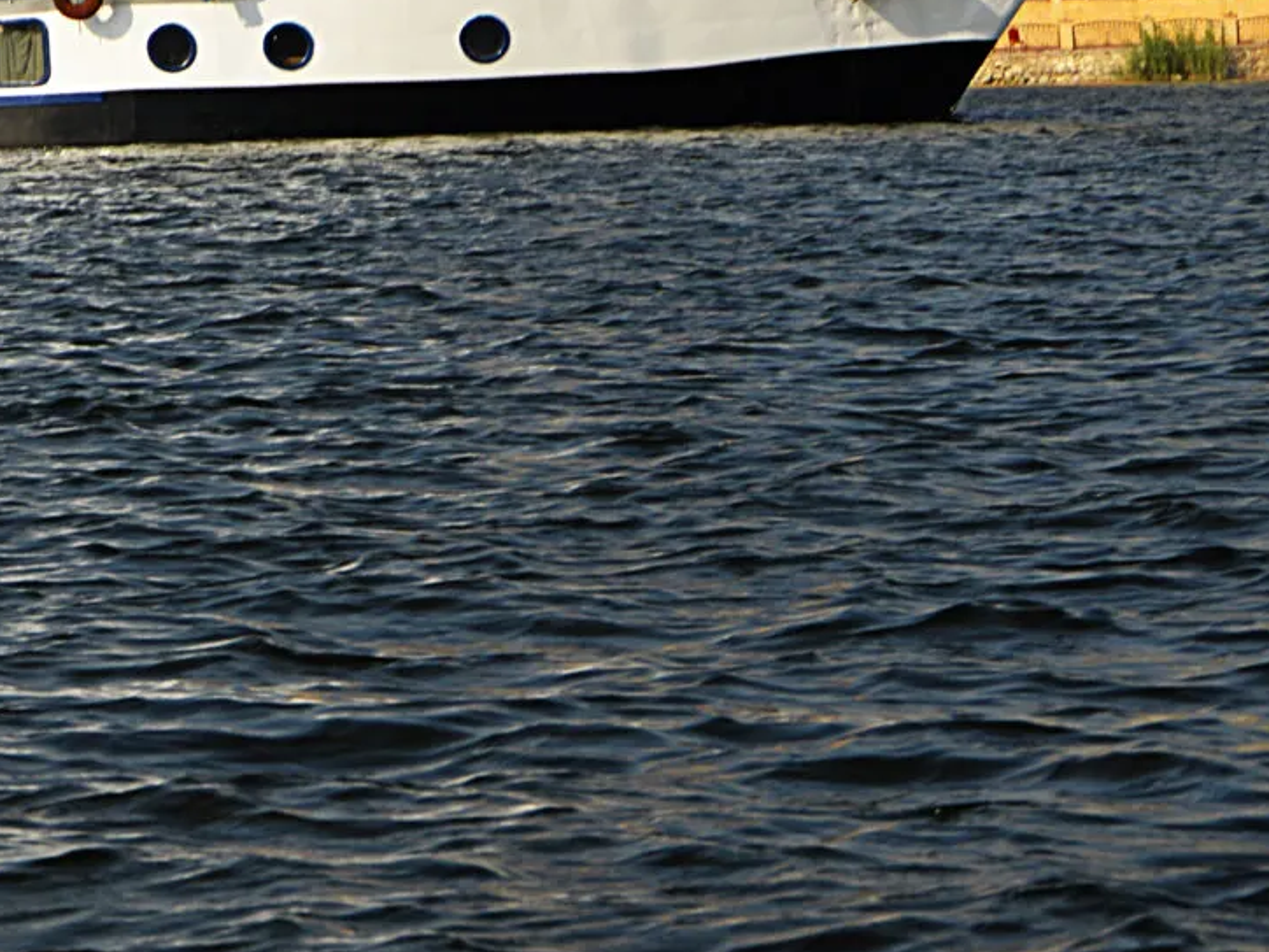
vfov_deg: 7.0
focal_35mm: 211
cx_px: -726
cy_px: -378
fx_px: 7735
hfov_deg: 9.1
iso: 200
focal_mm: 62
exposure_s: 1/400
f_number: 10
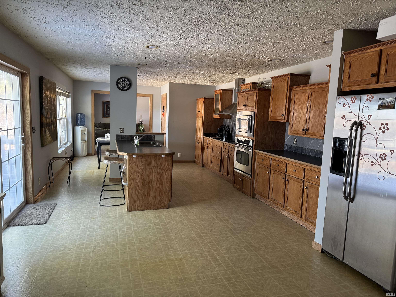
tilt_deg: -7.2
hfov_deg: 71.6
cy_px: 148
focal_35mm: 24
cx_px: 198
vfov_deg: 56.8
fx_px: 275
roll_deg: -2.0
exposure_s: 1/60
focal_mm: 6.76
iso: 200
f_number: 1.78
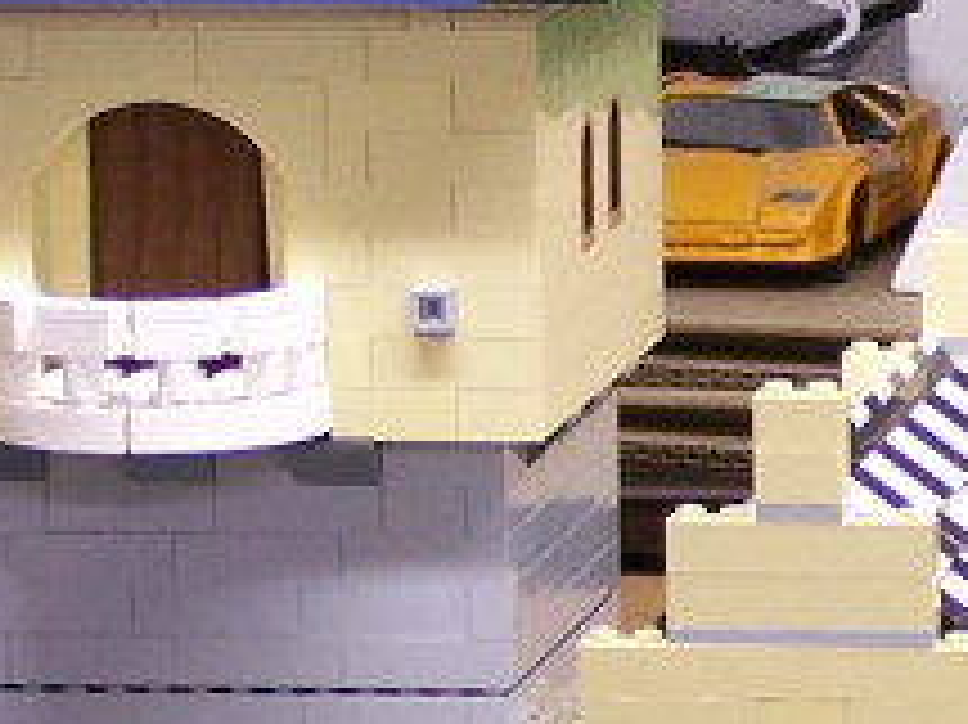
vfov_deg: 3.3
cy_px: 562
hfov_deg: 4.4
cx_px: 1846
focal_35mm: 448
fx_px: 12521
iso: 80
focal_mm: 15.6
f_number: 3.2
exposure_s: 1/4
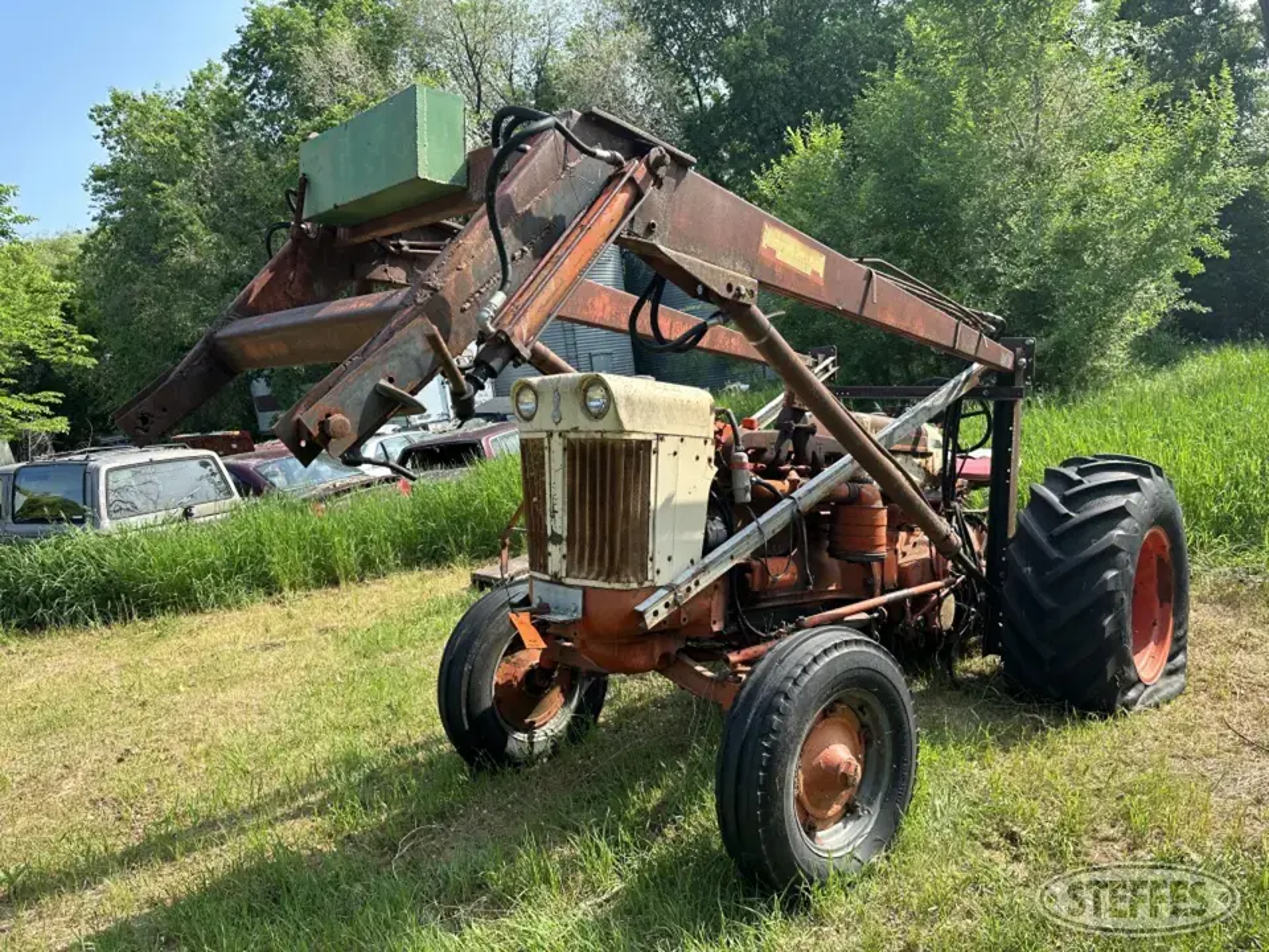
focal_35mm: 24
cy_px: 476
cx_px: 634
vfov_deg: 56.8
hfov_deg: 71.6
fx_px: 880
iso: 80
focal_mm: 6.86
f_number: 1.78
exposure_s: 1/1357
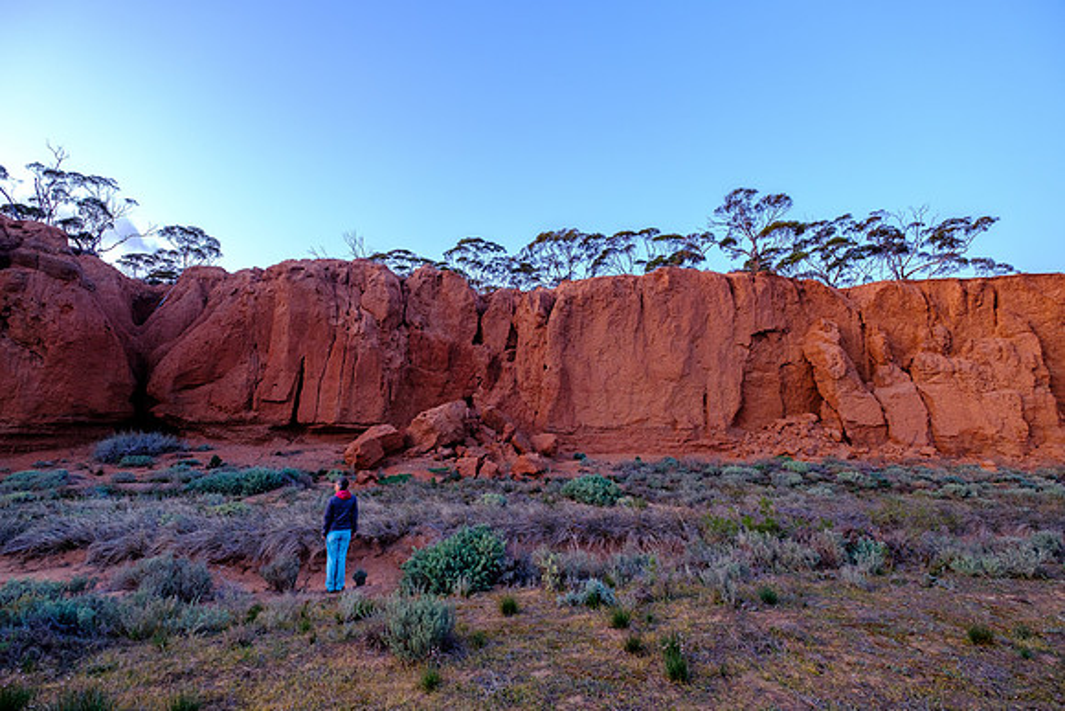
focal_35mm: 15
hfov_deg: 100.4
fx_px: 444
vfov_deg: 77.4
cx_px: 532
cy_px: 356
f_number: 4
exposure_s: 1/15
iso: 500
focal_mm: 10
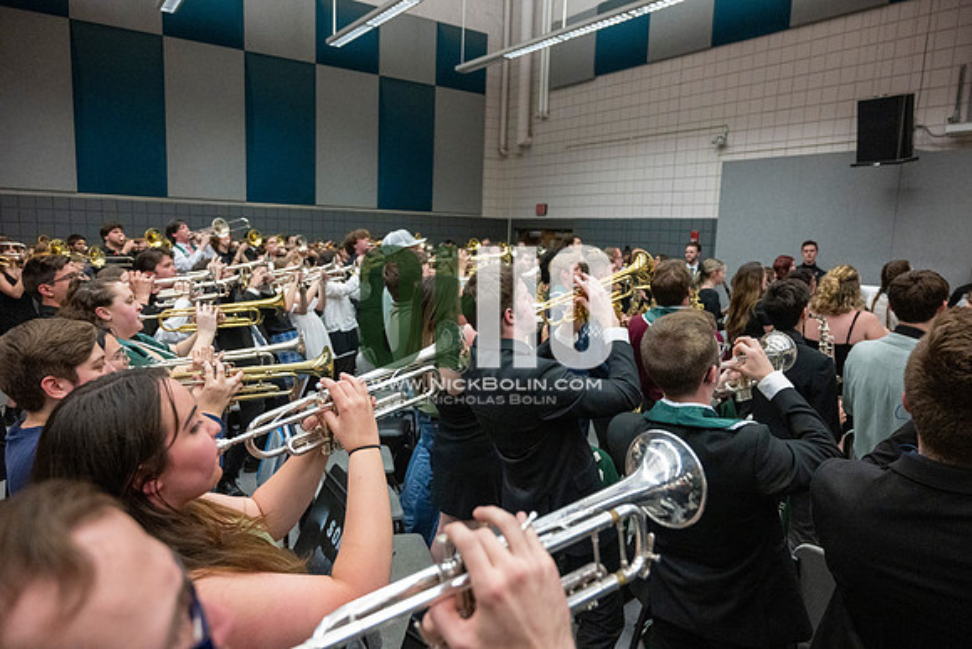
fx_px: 648
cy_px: 324
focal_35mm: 24
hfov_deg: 73.7
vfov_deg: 53.2
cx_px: 486
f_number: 4
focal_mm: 24
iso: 10000
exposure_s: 1/500
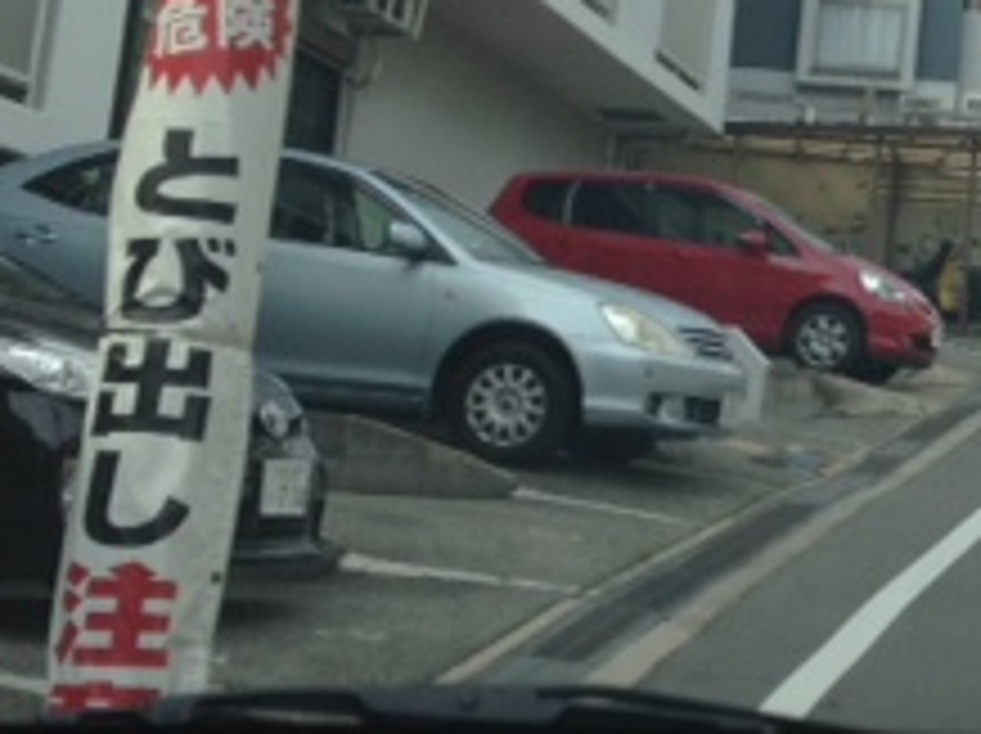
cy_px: 167
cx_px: 1143
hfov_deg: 19.2
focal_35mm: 97
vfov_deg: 15.1
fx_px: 2746
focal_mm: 4.13
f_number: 2.4
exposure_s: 1/686
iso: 50
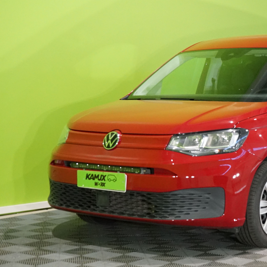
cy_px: 125
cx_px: 225
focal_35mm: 74
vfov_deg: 23.4
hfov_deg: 22.9
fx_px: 646
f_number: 6.3
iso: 6400
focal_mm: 43
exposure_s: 1/125
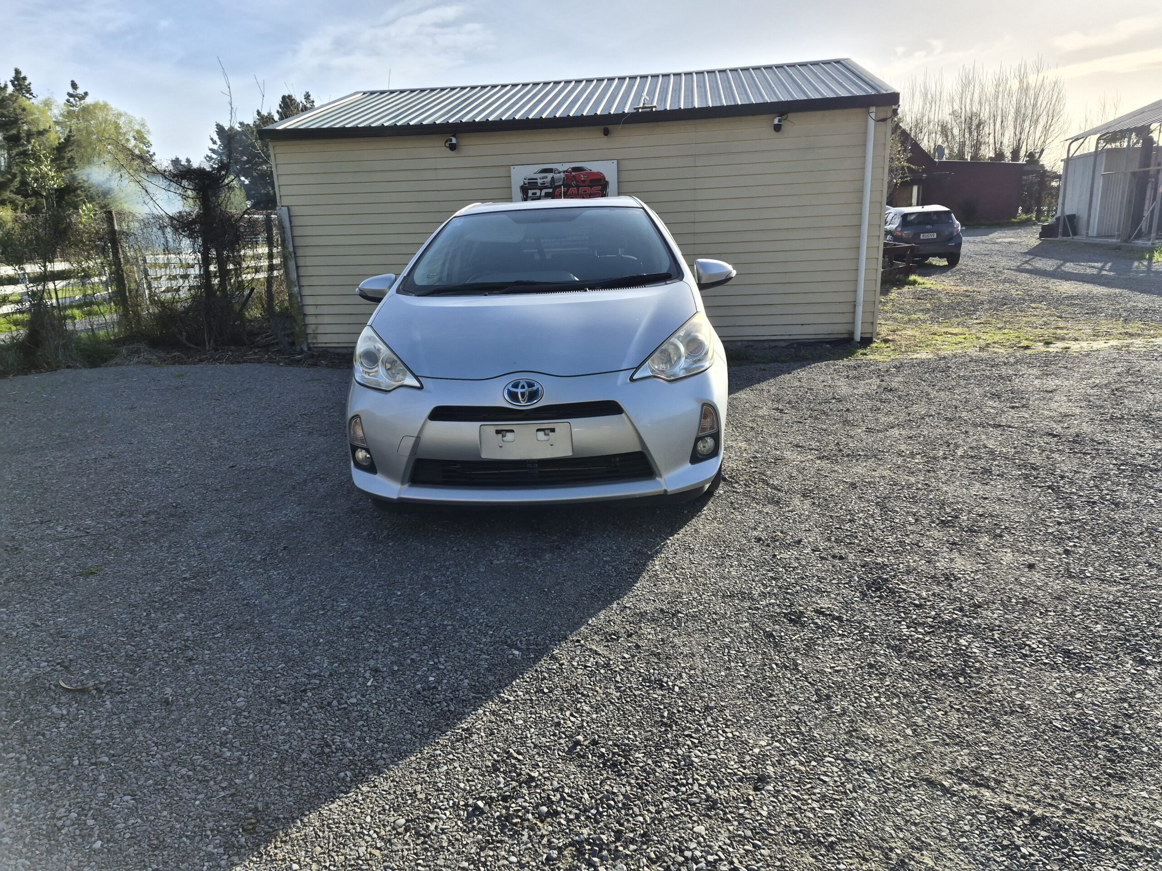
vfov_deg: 58.9
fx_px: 772
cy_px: 436
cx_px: 581
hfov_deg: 73.9
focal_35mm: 23
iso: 64
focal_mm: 5.4
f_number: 1.8
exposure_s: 1/7696
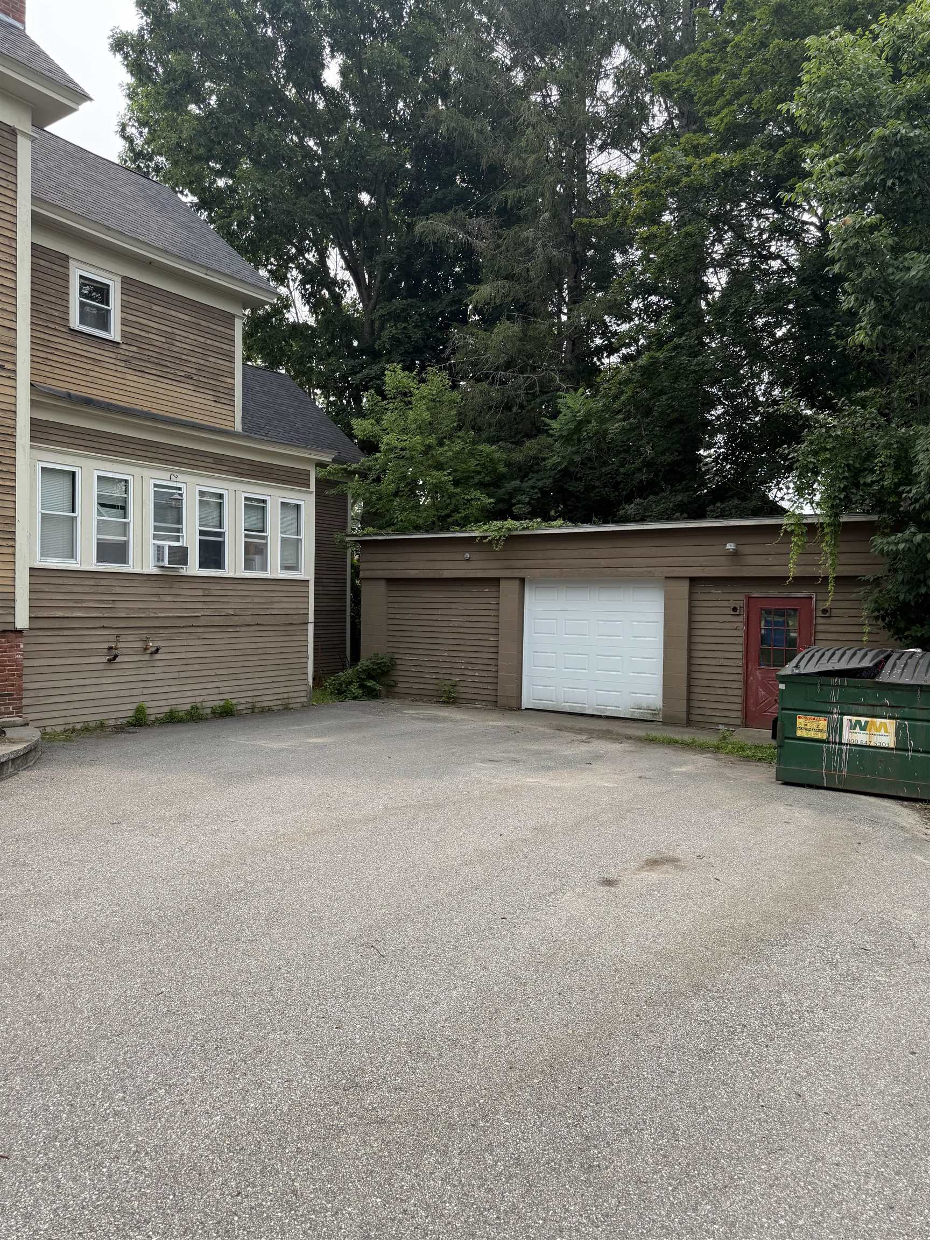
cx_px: 465
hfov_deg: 56.8
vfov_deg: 71.6
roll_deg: -0.8
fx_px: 860
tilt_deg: -1.3
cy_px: 620
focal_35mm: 24
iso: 80
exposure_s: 1/1464
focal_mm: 6.76
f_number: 1.78
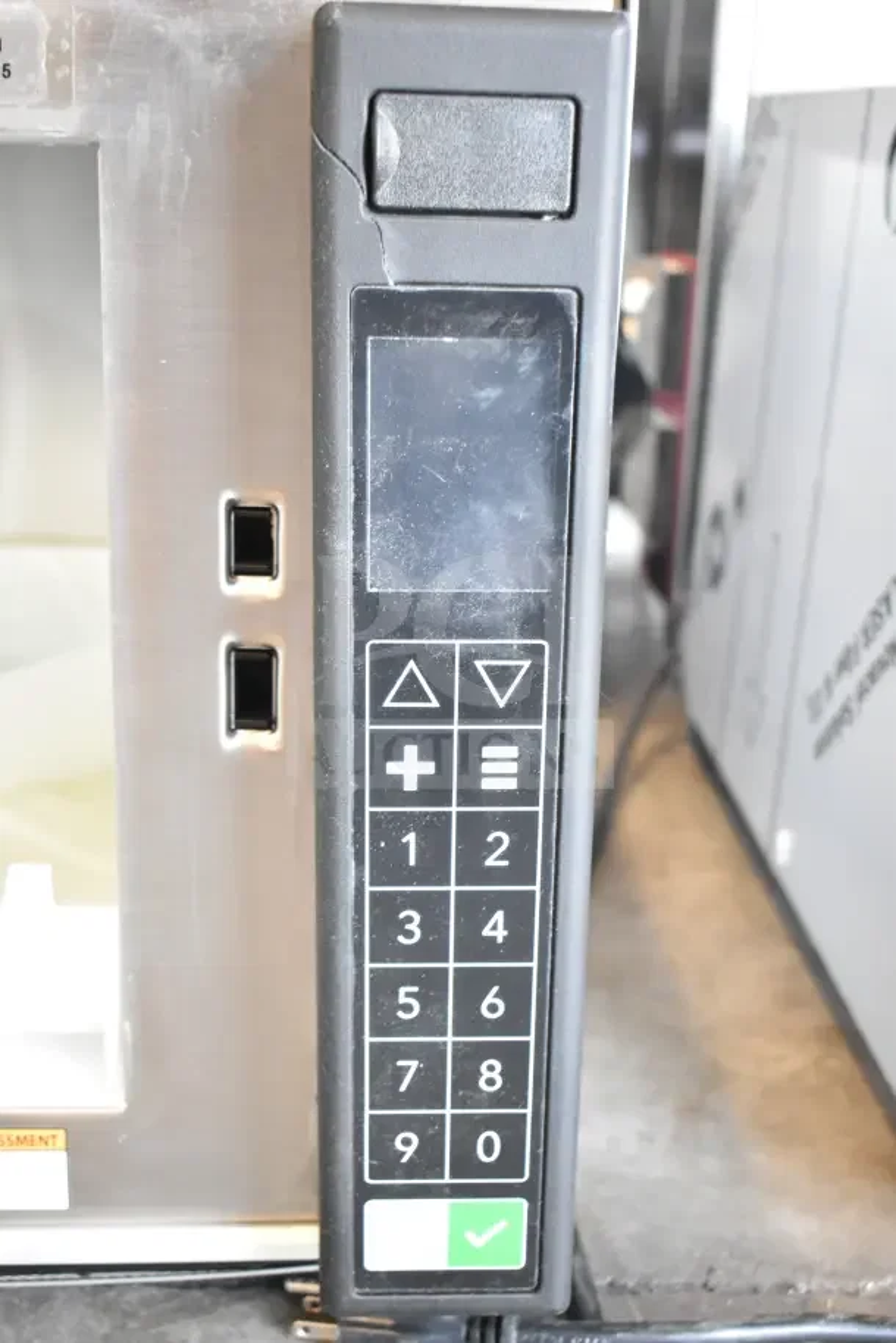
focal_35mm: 42
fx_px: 1567
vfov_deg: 46.4
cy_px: 672
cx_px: 448
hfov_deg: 31.9
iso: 2500
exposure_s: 1/50
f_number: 4.2
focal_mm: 28
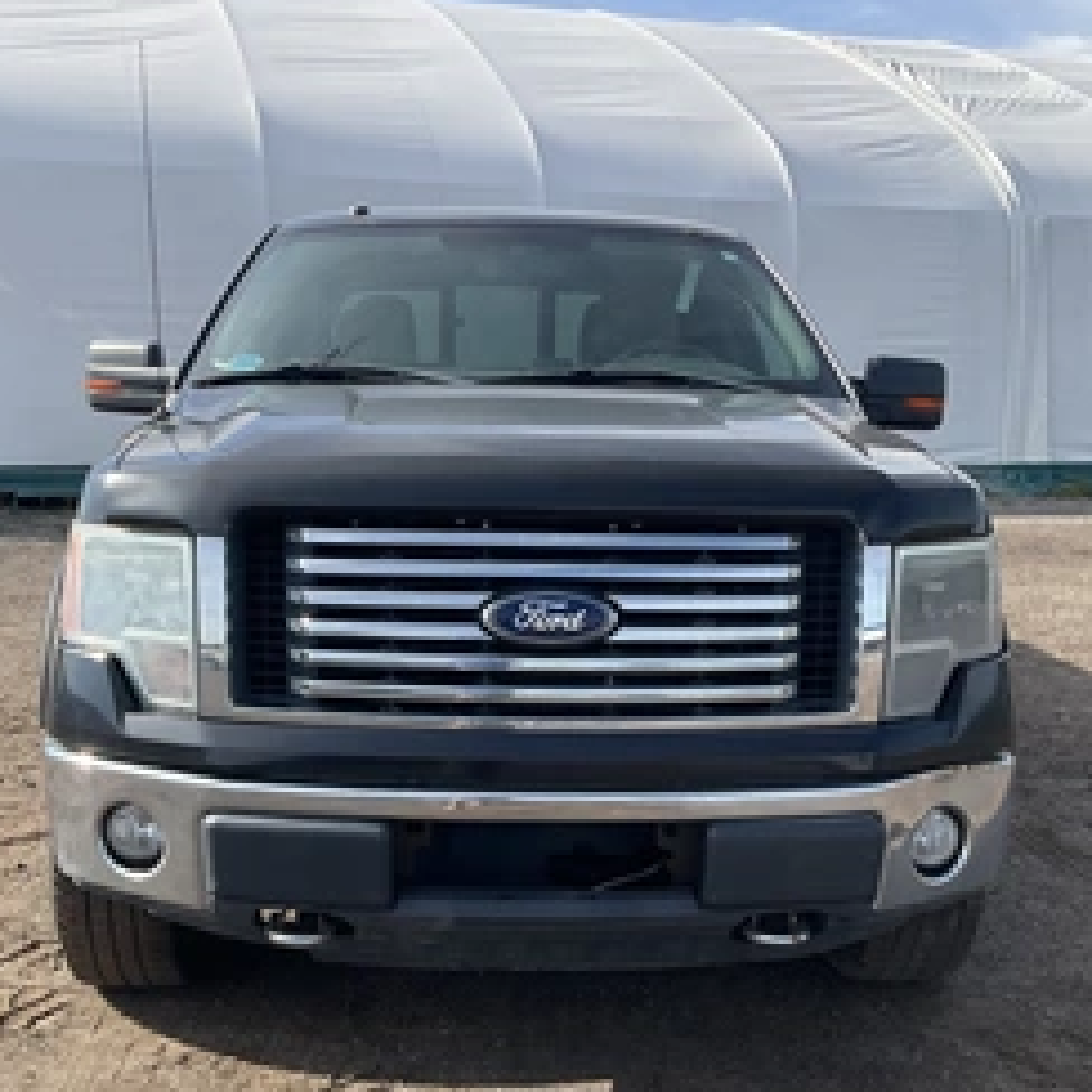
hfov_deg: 40.0
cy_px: 631
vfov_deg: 39.9
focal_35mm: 42
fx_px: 1499
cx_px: 519
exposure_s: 1/1015
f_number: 1.8
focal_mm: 3
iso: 25
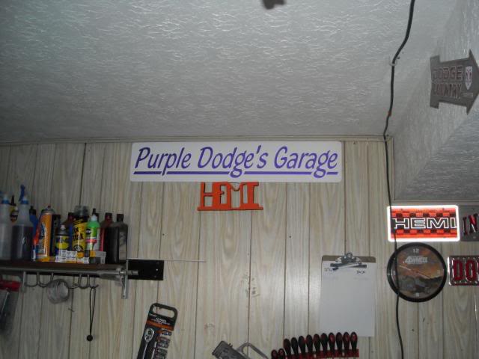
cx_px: 240
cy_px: 180
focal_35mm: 35
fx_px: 484
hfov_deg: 52.6
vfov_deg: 40.7
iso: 200
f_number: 2.8
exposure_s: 1/60
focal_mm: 5.7
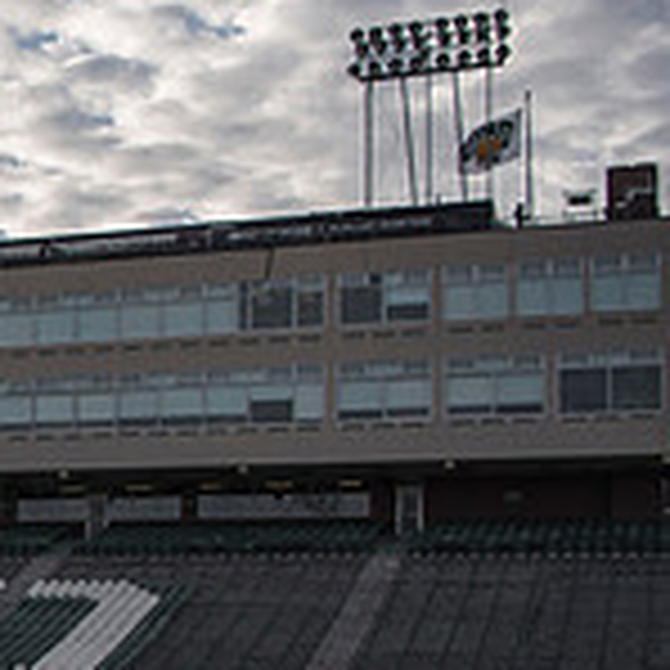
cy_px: 524
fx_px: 2102
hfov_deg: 15.6
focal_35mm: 96
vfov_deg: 18.0
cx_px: -531
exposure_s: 1/1250
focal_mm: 29
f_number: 3.5
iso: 100
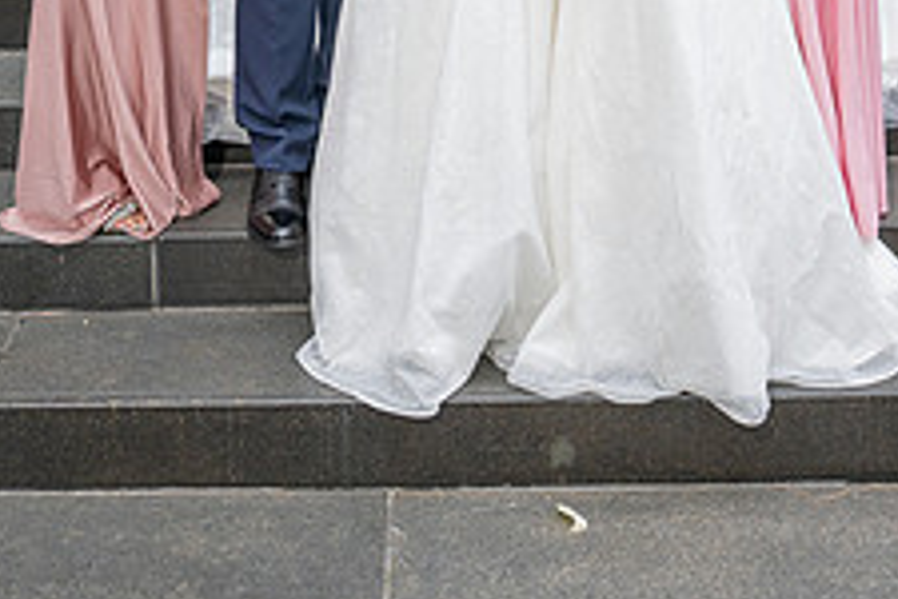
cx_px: 429
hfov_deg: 28.1
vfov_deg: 17.3
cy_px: -272
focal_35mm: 72
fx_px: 1796
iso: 200
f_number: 5.6
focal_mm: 24
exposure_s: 1/200
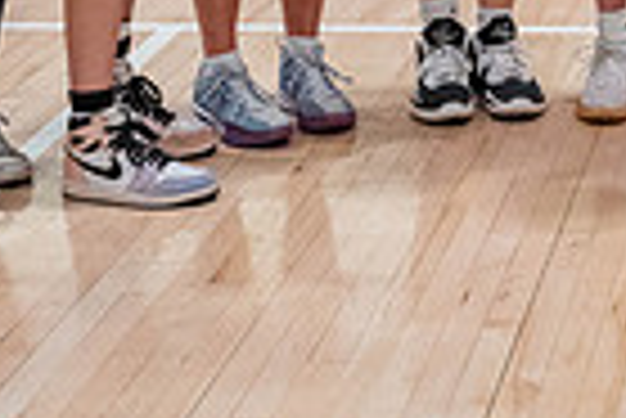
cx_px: 855
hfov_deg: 14.7
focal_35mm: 132
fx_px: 2298
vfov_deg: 9.6
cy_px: -459
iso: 6400
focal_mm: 26
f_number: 8
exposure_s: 1/80
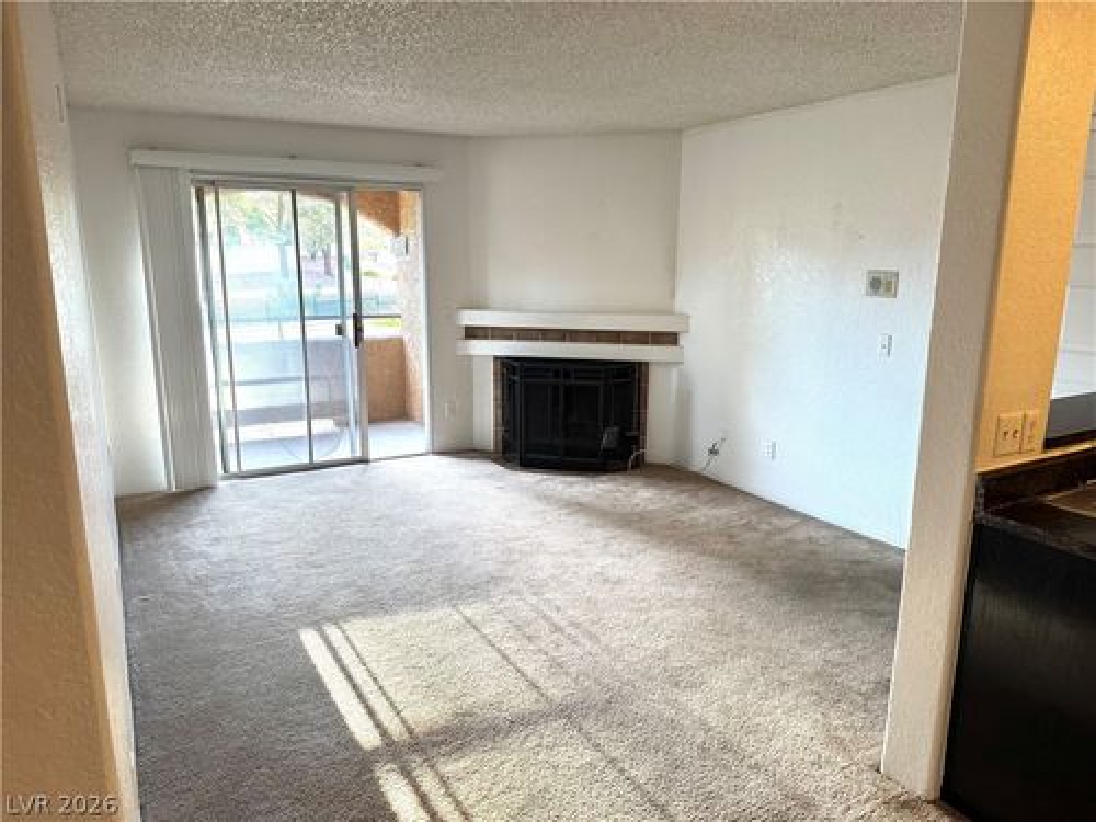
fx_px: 760
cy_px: 411
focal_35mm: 24
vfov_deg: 56.8
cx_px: 548
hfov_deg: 71.6
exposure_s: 1/120
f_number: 1.78
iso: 160
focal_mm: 6.76
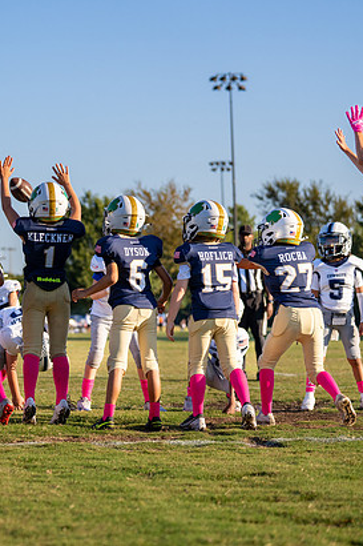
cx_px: -13
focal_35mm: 122
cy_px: 265
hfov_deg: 11.1
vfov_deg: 16.8
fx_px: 1847
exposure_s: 1/3200
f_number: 2.8
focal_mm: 70
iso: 200
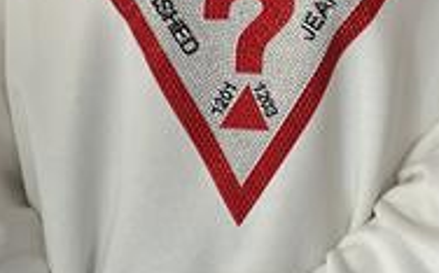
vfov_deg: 9.3
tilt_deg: -14.2
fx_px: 1685
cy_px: 124
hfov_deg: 14.8
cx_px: 297
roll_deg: -1.7
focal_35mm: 141
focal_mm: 6.86
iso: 125
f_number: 1.78
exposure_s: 1/79
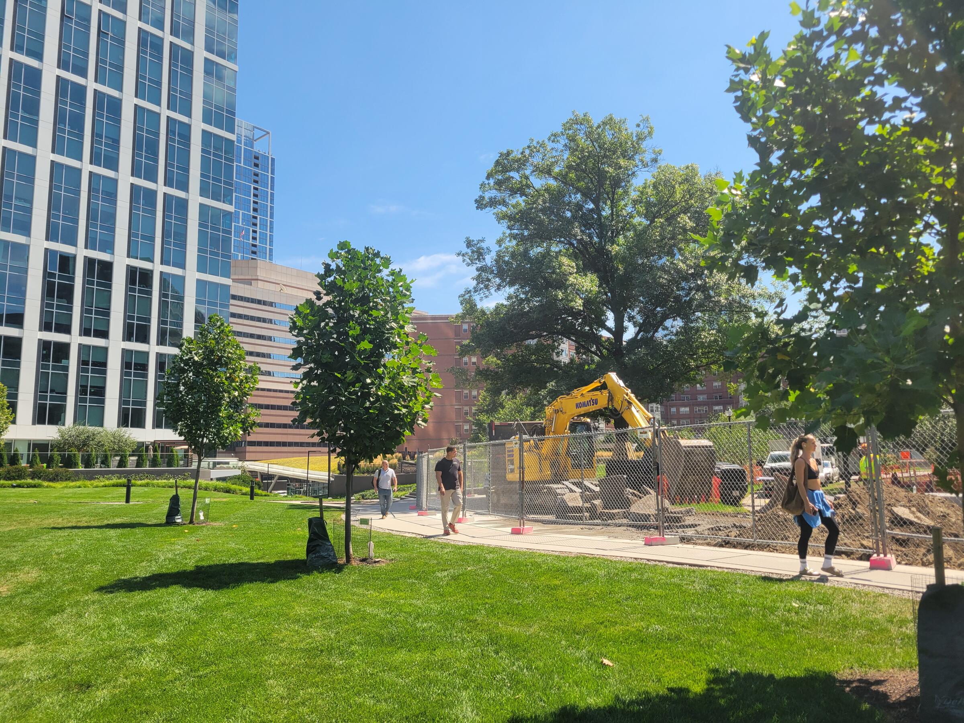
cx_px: 482
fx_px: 724
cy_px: 362
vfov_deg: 53.1
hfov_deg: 67.3
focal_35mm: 26
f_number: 1.8
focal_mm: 5.4
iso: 40
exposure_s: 1/1737
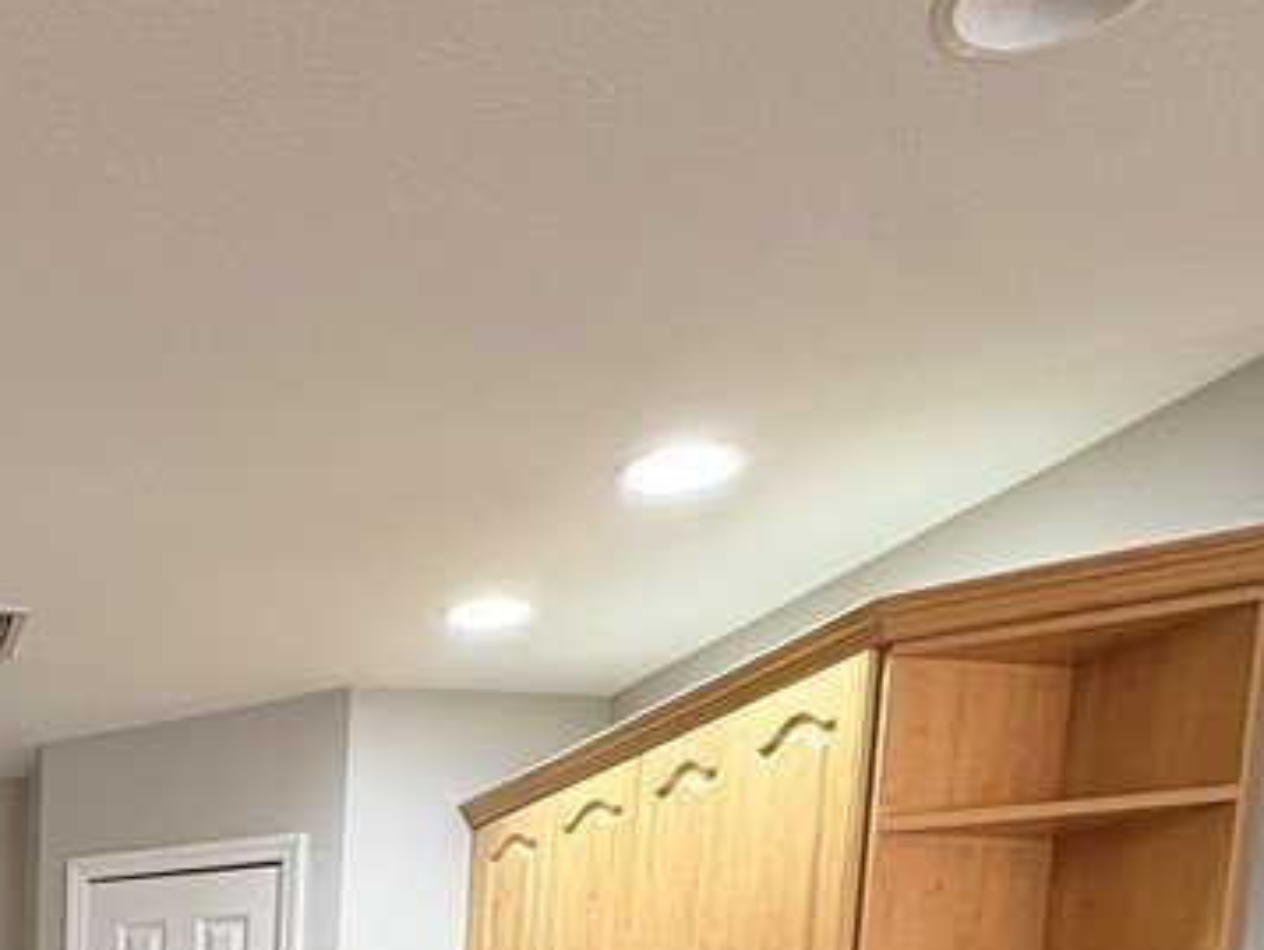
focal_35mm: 40
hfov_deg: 41.2
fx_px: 1462
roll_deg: -0.8
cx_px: 21
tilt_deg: -6.4
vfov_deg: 28.4
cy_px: 1286
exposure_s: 1/60
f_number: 2.2
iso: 250
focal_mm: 2.22
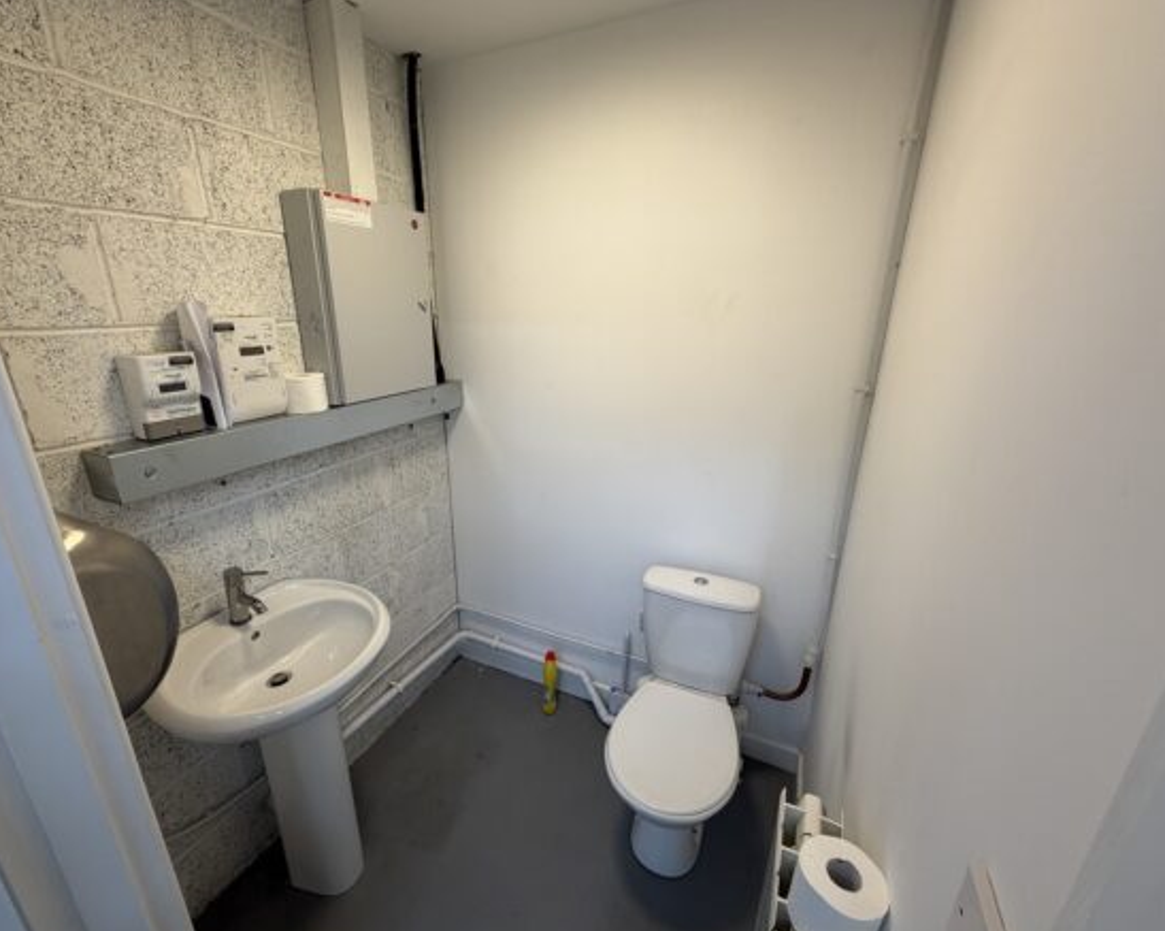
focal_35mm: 15
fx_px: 517
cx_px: 549
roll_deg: +0.0
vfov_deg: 84.0
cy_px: 477
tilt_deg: -17.7
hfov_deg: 96.7
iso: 100
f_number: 2.2
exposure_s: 1/100
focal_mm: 2.22
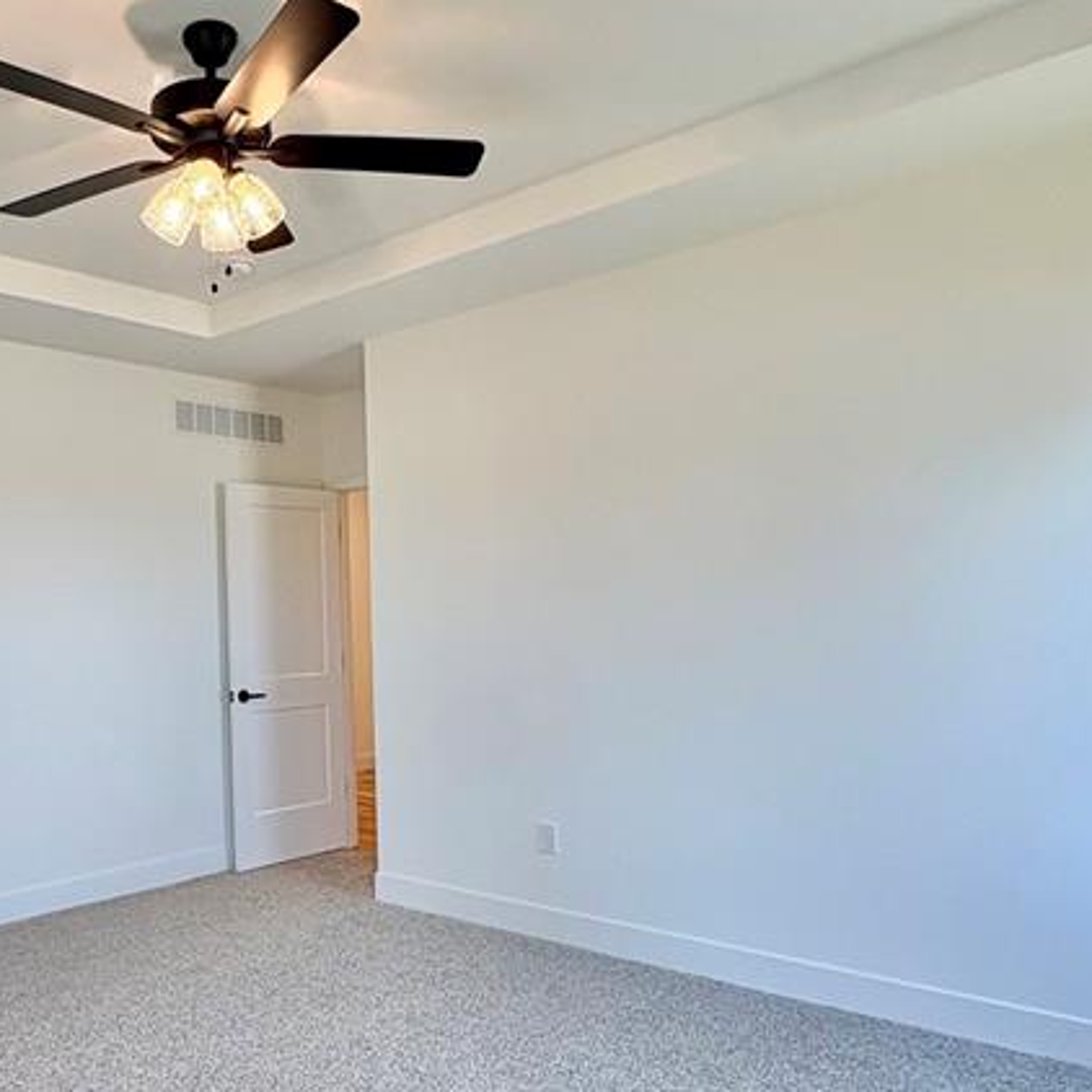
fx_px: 1071
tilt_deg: -1.3
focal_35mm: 30
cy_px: 642
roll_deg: +1.6
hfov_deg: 51.8
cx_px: 279
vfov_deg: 53.7
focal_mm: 2.22
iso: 80
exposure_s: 1/127
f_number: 2.2
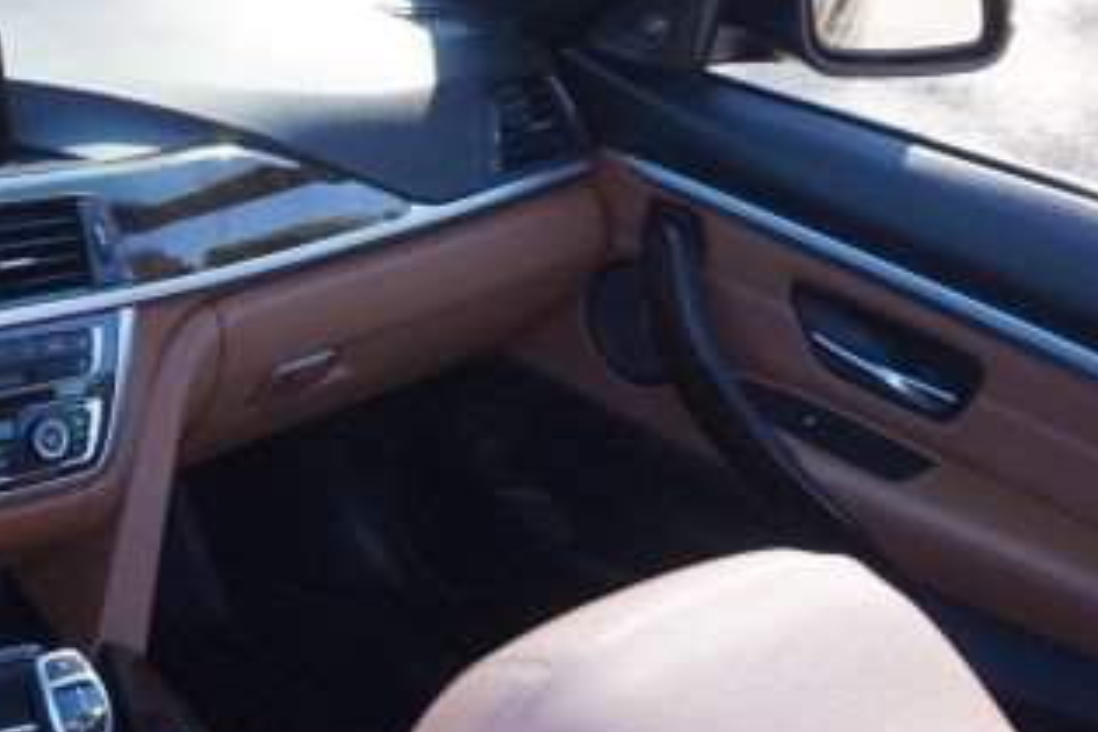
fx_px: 2379
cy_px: 681
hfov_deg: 25.2
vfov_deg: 17.2
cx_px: 105
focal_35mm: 78
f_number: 5
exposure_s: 1/80
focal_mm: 16
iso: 100
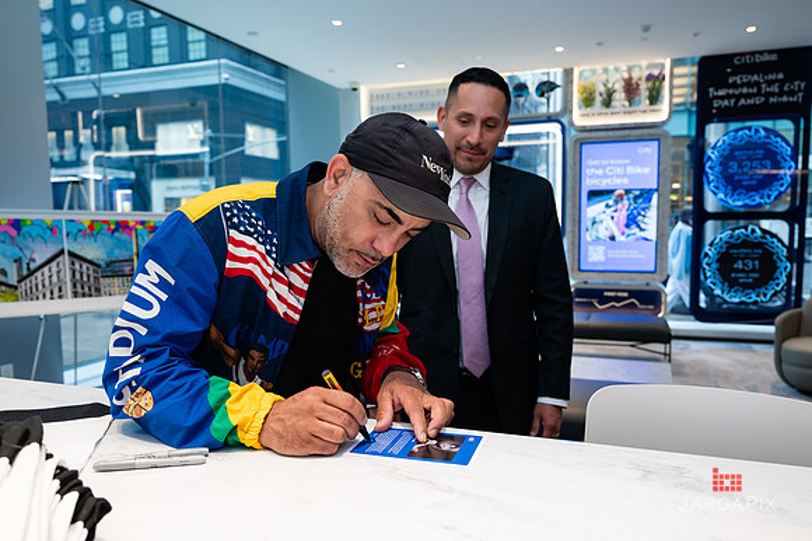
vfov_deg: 47.3
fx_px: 617
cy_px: 273
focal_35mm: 27
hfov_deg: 66.7
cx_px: 408
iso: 500
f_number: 4
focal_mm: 25.5
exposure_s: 1/160
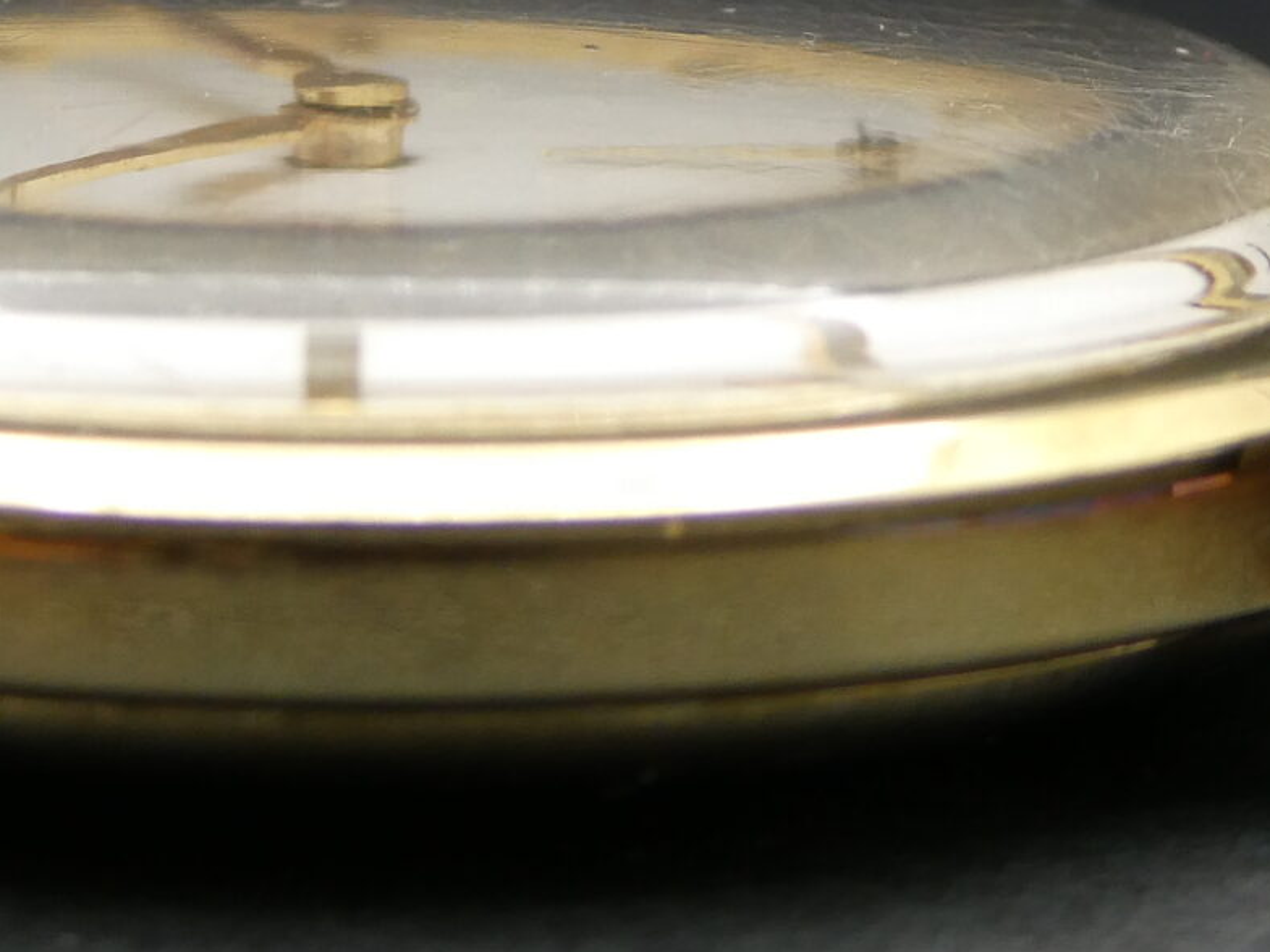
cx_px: 257
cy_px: -39
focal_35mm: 163
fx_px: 5981
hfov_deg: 12.1
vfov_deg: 9.0
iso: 160
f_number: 4.1
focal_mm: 9
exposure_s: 1/80
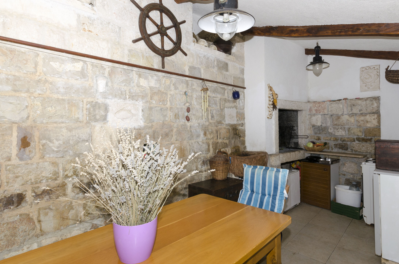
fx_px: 221
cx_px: 204
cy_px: 117
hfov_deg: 84.1
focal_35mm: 20
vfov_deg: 61.5
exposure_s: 1/200
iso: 125
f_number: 8
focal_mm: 10
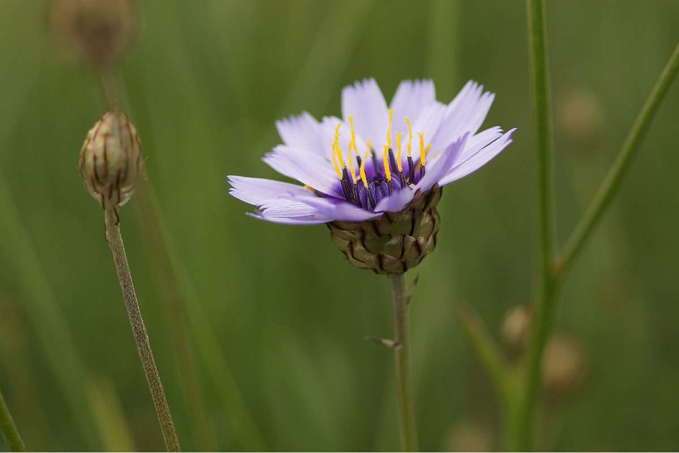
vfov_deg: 9.1
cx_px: 340
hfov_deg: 13.7
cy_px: 226
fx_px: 2829
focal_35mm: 150
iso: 100
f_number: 2.8
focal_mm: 100
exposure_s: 1/640
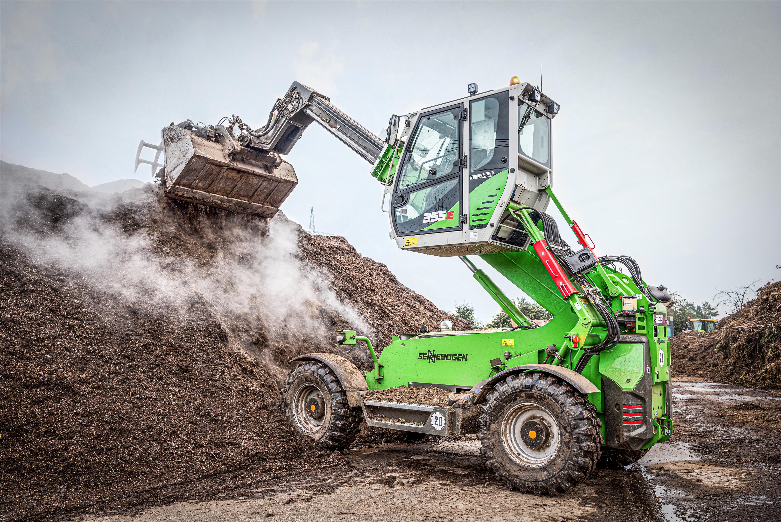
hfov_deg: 60.3
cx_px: 390
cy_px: 261
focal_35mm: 31
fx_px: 673
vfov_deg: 42.4
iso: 200
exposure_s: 1/125
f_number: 8
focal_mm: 31
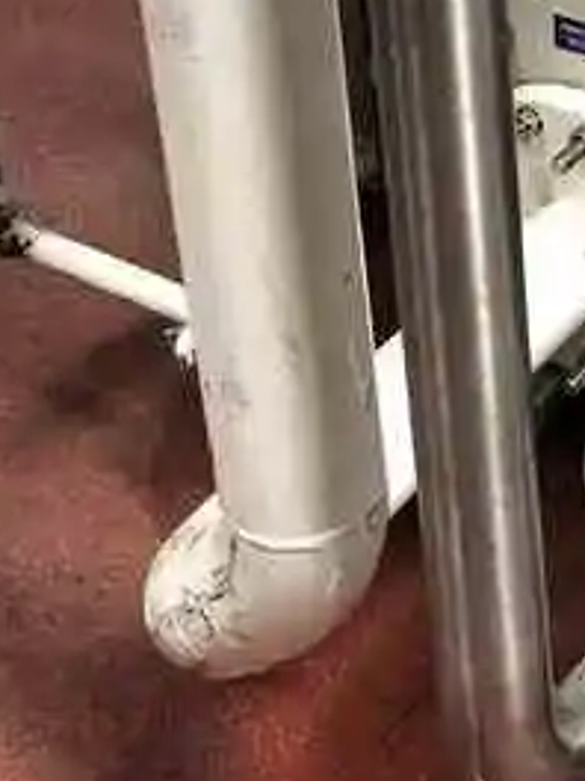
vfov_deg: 21.7
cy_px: -101
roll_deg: -0.5
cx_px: 712
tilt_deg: -26.0
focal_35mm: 85
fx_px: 1915
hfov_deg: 16.6
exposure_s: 1/15
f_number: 1.8
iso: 80
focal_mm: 4
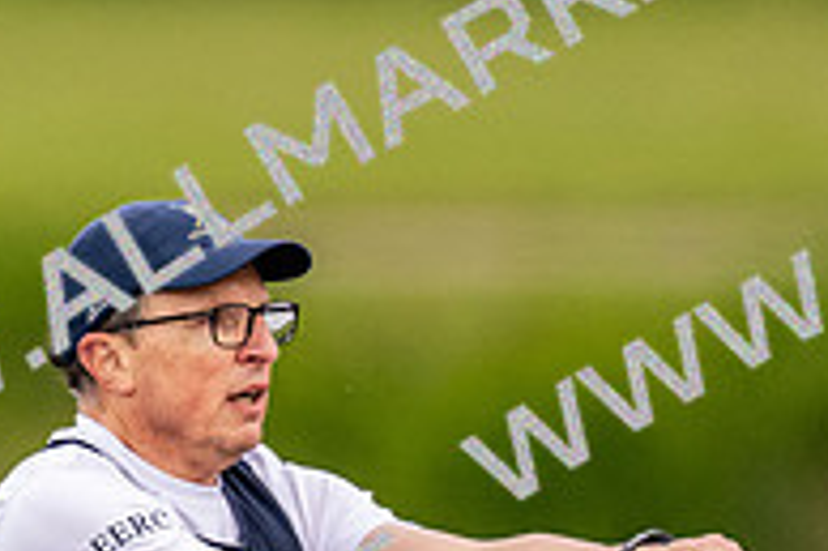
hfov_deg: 0.8
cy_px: 572
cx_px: 149
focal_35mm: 2690
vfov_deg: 0.5
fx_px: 61816
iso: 800
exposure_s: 1/2500
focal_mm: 600
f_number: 4
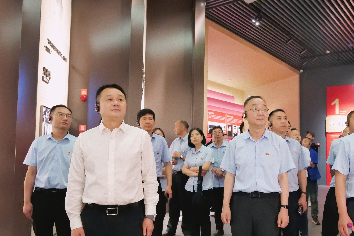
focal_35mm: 32
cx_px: 213
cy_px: 136
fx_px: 315
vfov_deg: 41.0
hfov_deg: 58.2
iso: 25600
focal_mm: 24
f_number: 5
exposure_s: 1/80
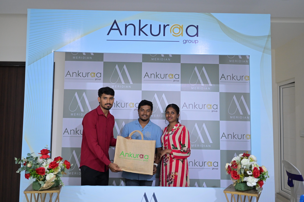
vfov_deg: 37.8
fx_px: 295
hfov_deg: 54.5
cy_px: 101
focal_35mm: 35
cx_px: 152
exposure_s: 1/125
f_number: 1.8
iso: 2500
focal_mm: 35
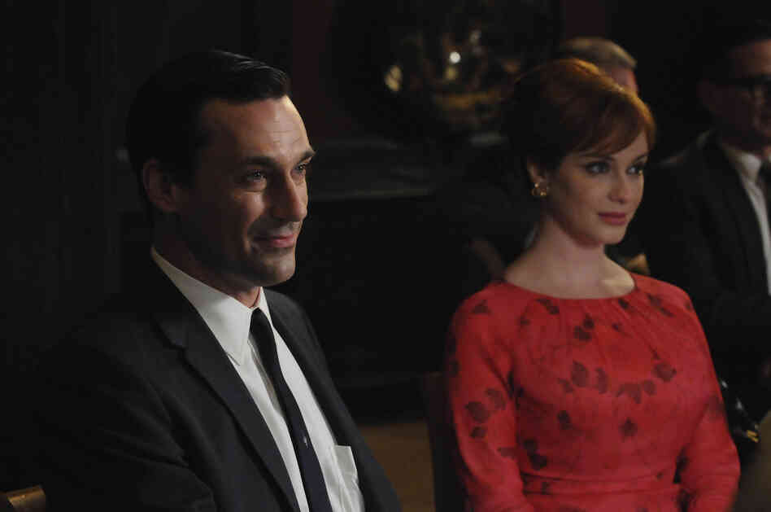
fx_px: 2245
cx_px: 386
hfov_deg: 19.5
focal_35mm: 105
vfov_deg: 13.0
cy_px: 256
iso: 3200
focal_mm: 70
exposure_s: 1/125
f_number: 5
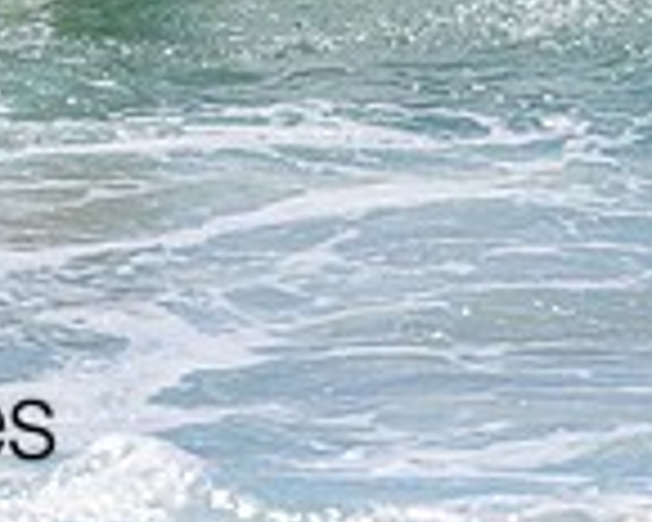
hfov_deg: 1.5
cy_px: -326
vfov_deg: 1.2
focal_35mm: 1310
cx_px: -292
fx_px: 25279
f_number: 11
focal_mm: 350
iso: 1000
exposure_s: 1/2000
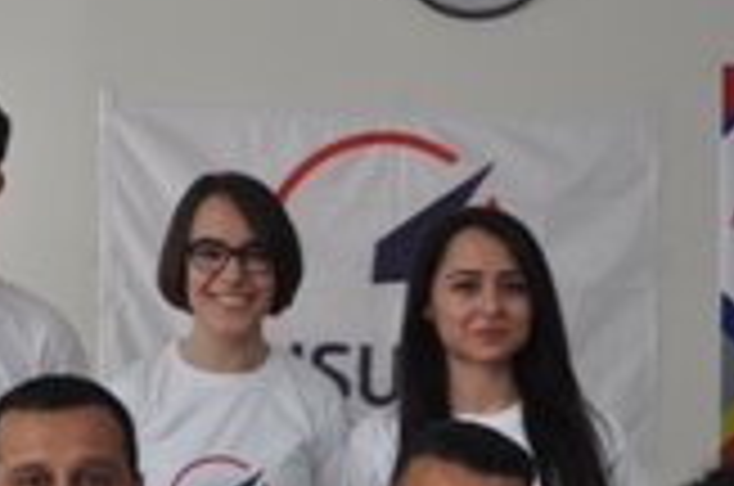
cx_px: -23
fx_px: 2104
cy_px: 454
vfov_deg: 13.1
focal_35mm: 103
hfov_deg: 19.2
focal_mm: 25
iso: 450
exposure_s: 1/60
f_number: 4
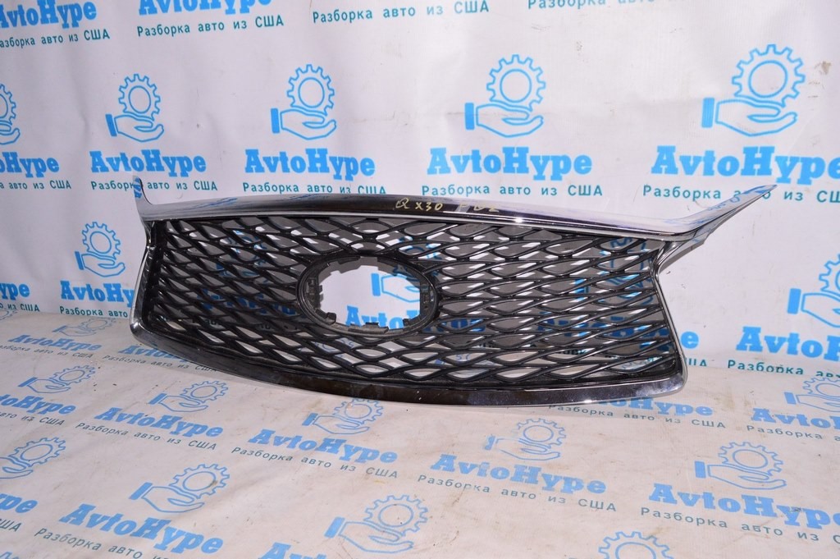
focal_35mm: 30
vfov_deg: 43.5
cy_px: 280
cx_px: 420
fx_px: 699
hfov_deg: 62.0
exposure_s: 1/200
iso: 1600
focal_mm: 20
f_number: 8
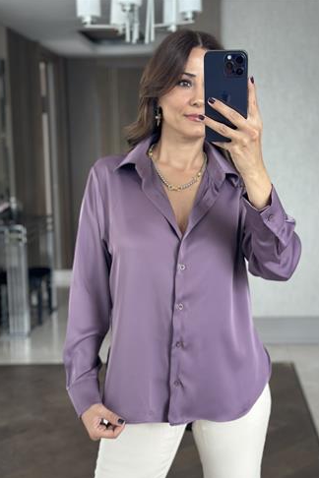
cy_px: 244
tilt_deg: -18.5
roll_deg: +1.2
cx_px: 182
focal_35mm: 52
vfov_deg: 38.2
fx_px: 691
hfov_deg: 26.0
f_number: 1.78
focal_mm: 6.86
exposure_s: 1/100
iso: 125
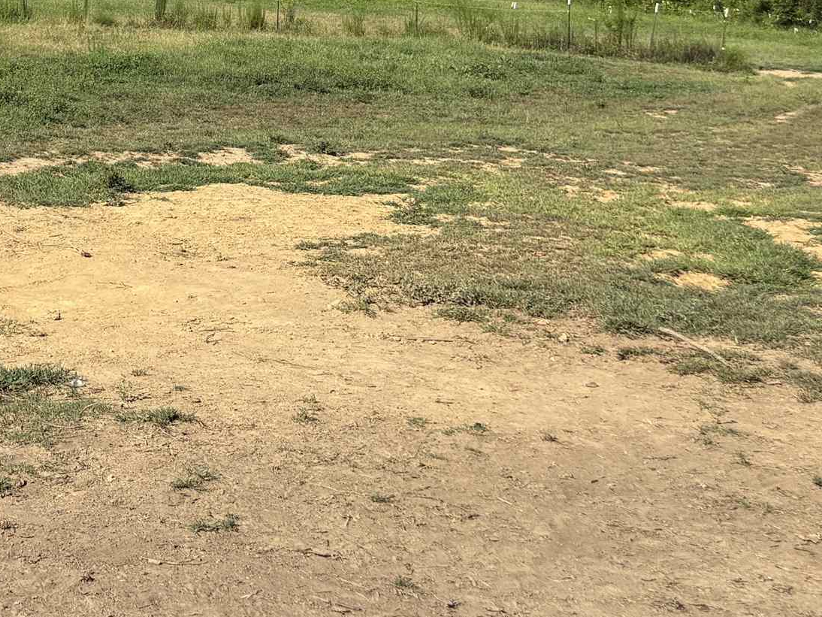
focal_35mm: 73
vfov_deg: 19.3
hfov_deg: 23.9
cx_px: -200
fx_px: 1734
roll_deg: +0.2
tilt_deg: +0.6
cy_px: -75
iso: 50
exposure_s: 1/3125
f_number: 1.6
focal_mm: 5.96
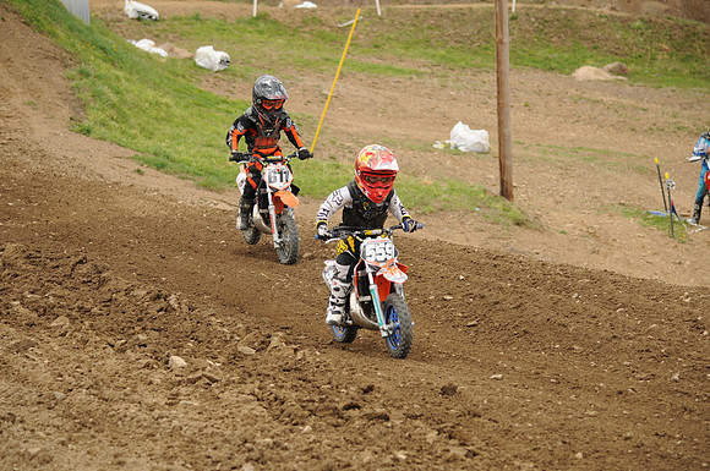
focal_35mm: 147
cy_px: 236
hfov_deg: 14.0
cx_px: 355
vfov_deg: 9.3
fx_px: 2895
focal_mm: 98
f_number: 4.5
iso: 400
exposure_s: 1/800
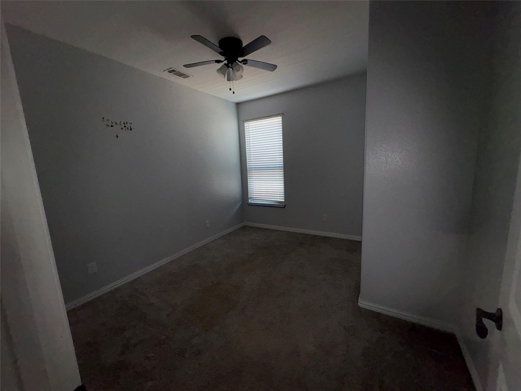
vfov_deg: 85.7
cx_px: 260
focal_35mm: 14
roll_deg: +3.2
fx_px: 211
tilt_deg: -7.8
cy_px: 196
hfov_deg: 102.1
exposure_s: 1/88
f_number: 2.2
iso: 64
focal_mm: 2.22
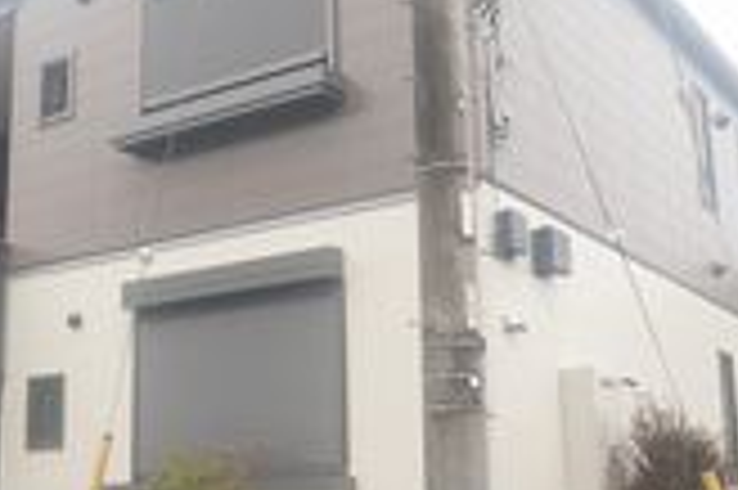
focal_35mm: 73
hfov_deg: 27.6
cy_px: 288
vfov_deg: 18.6
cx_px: 243
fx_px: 1495
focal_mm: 16
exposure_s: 1/80
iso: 100
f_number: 5
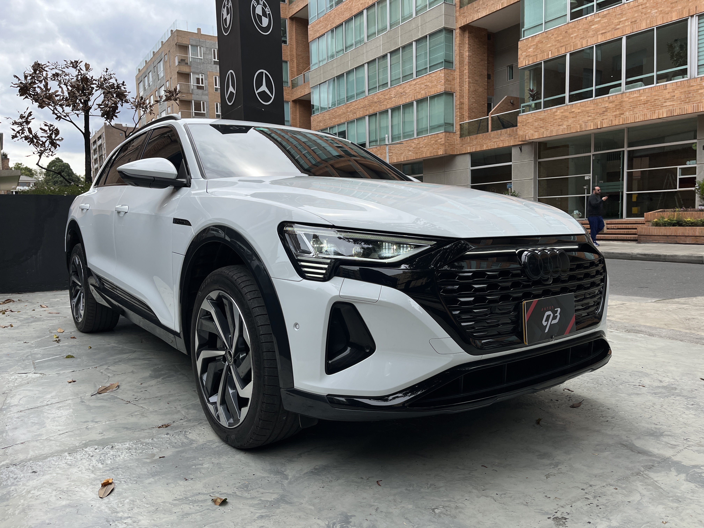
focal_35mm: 26
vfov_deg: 53.1
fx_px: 529
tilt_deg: -5.2
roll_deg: +1.6
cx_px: 352
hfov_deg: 67.3
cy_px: 264
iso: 50
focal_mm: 5.1
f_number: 1.6
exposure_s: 1/2755
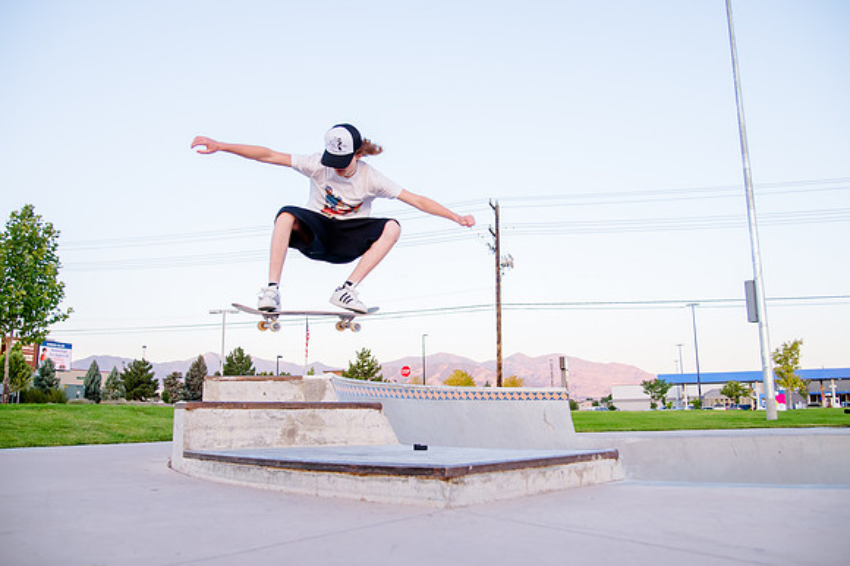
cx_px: 425
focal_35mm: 29
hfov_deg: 62.9
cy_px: 283
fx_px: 695
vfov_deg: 44.3
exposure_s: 1/800
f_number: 4
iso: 1600
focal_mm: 27
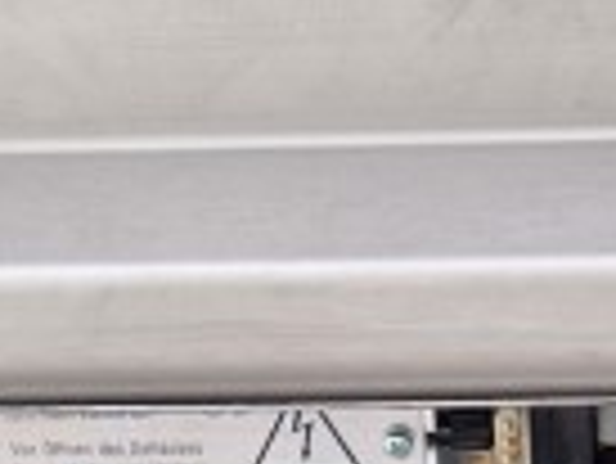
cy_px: 887
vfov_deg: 8.3
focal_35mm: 172
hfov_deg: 11.4
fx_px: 3063
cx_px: 562
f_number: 1.8
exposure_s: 1/354
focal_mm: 5.4
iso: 50
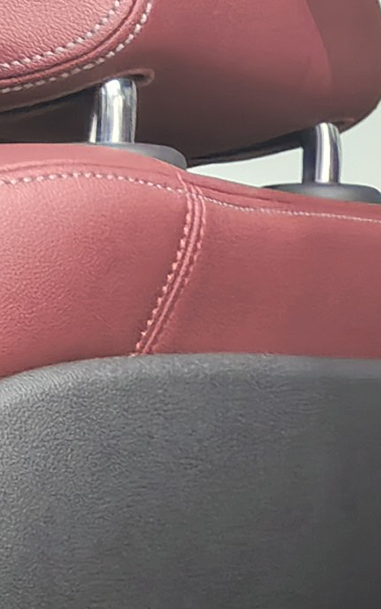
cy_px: 801
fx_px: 2807
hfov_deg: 6.4
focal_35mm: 169
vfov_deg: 12.0
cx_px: 1498
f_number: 1.9
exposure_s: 1/33.3
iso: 200
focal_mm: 5.52
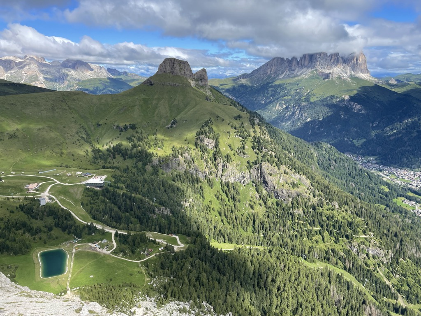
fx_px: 316
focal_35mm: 26
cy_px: 158
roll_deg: -0.2
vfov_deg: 53.1
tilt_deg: -13.2
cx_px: 210
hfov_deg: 67.3
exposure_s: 1/2398
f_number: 1.6
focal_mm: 4.2
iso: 32
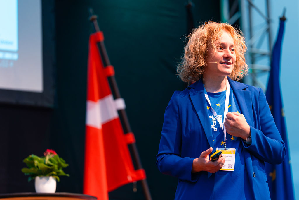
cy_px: 100
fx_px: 1121
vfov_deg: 10.2
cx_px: 150
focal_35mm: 135
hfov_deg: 15.2
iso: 500
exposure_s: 1/160
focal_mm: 135
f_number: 1.8
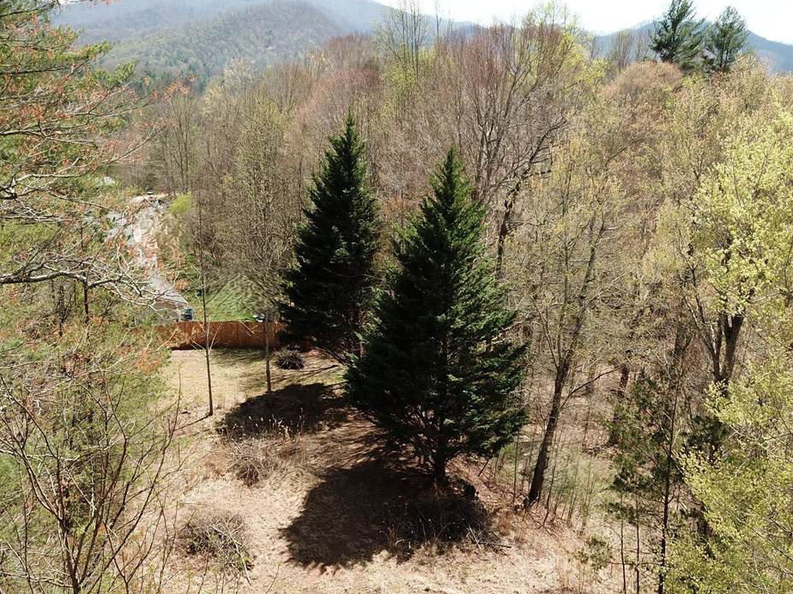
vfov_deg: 39.5
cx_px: 452
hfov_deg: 51.2
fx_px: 825
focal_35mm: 36
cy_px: 351
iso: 100
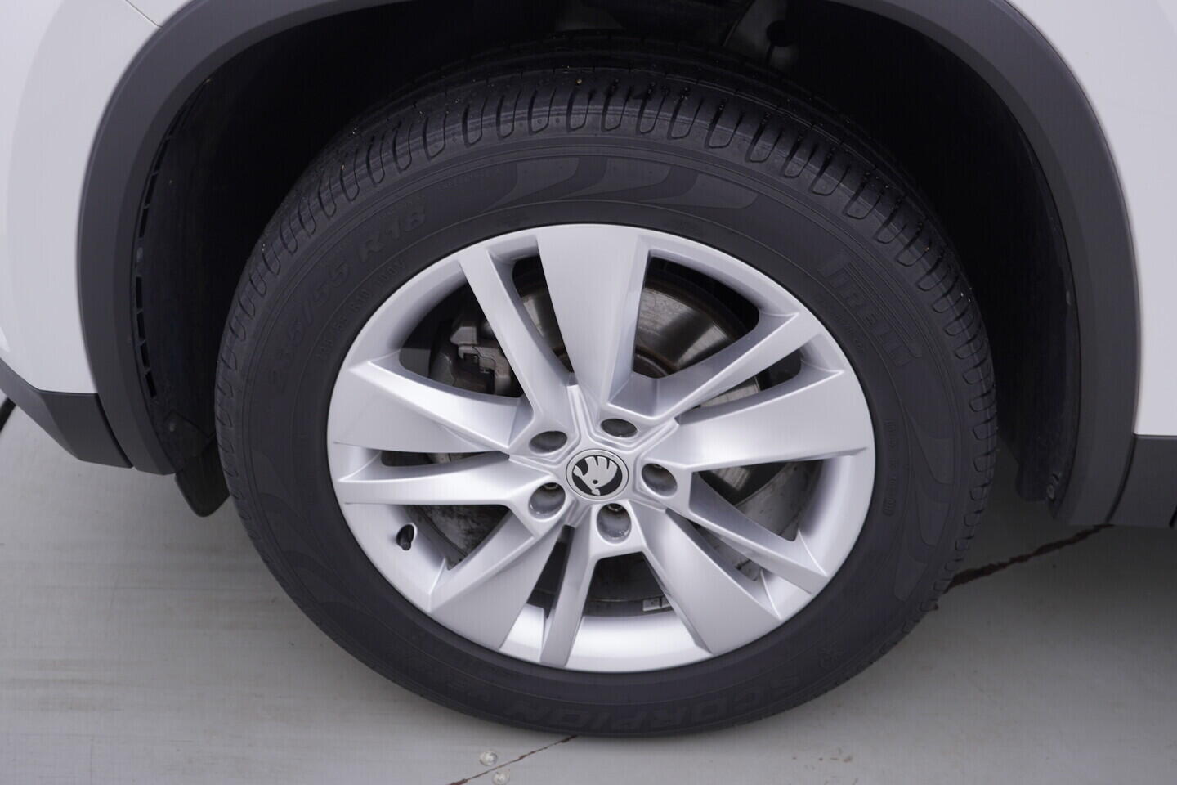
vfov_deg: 36.9
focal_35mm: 36
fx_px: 1177
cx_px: 588
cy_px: 392
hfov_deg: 53.1
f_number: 4
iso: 125
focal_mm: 24
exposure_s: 1/60
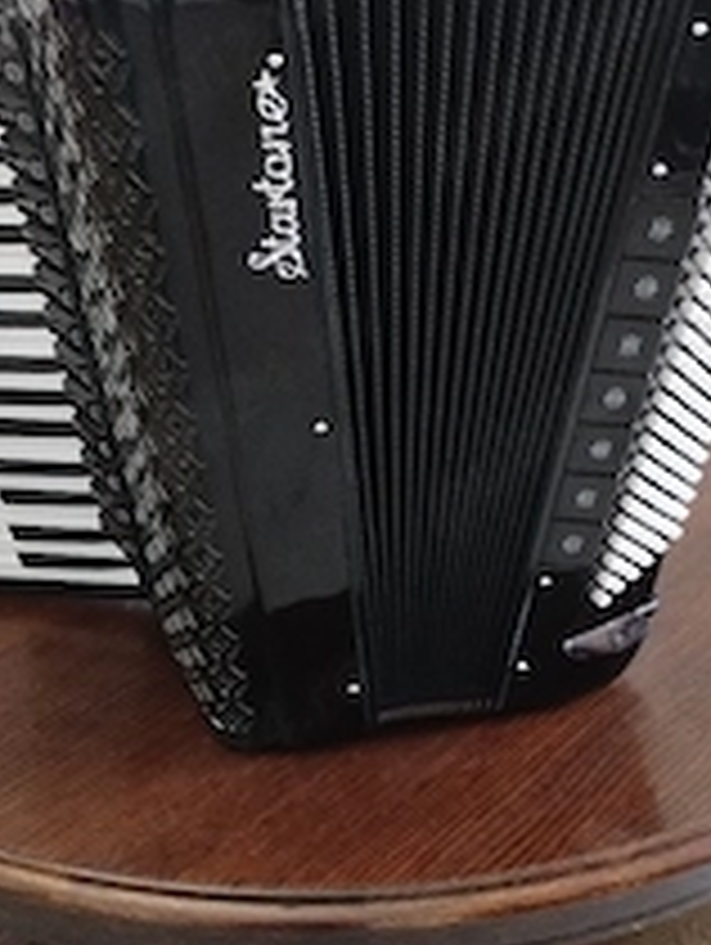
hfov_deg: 27.6
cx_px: 315
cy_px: 464
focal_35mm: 53
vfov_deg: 36.1
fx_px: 1449
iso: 2150
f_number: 1.8
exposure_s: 1/14
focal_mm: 4.27
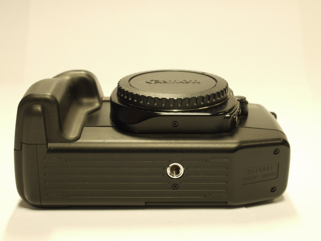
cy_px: 120
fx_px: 556
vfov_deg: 24.4
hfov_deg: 32.2
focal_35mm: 60
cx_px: 160
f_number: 8
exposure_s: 1/10
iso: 400
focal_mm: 30
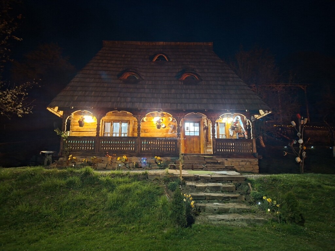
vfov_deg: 58.9
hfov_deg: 73.9
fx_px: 223
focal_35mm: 23
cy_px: 126
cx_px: 168
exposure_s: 1/20
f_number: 1.8
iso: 1250
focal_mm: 5.54
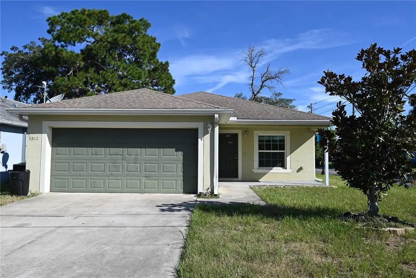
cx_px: 208
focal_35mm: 24
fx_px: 277
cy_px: 139
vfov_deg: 53.1
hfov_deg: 73.7
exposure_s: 1/400
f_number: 7.1
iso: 100
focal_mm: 24
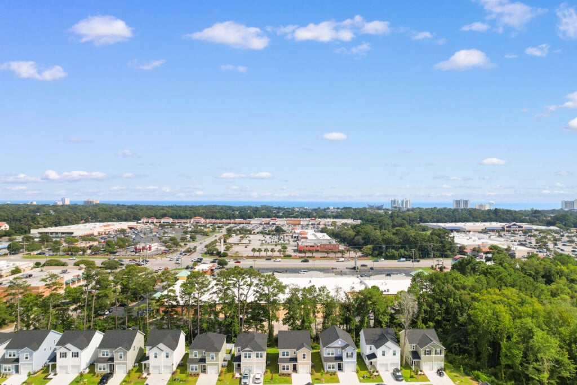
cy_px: 192
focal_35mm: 22
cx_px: 288
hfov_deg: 78.6
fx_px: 353
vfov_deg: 57.2
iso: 100
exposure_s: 1/500
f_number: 2.8
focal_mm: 8.38
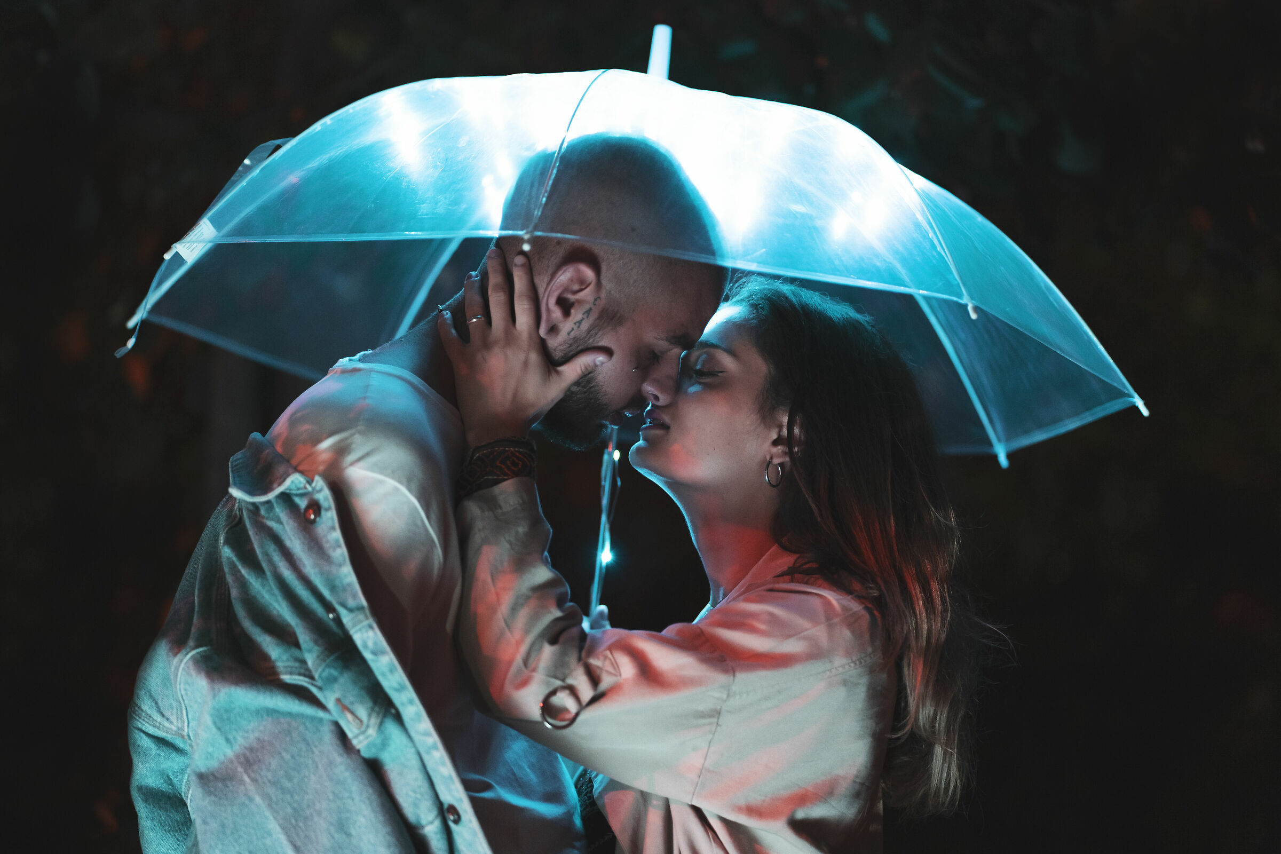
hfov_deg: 23.9
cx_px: 640
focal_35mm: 85
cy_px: 427
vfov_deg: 16.1
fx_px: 3024
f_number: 2
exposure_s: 1/100
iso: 800
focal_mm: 85
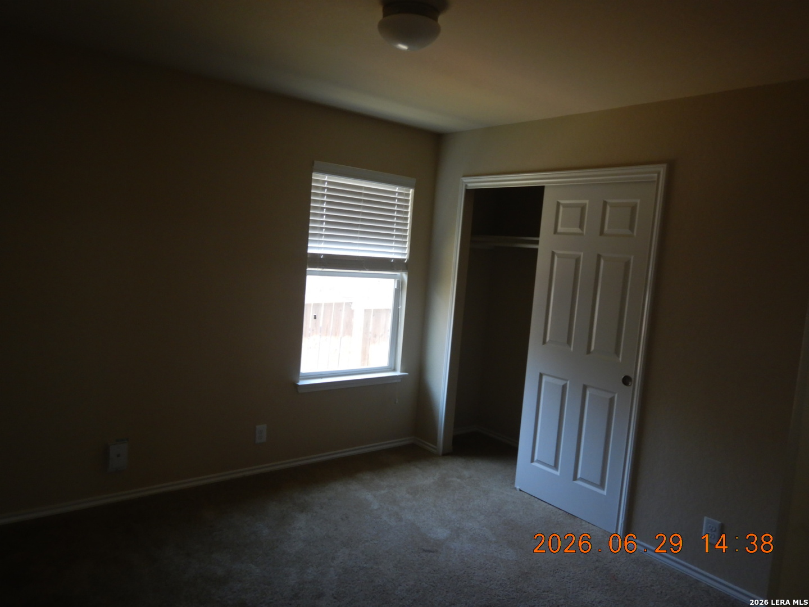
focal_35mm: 24
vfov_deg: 56.8
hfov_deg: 71.6
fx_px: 561
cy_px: 304
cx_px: 404
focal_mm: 4.3
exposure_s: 1/30
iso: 140
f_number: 2.8
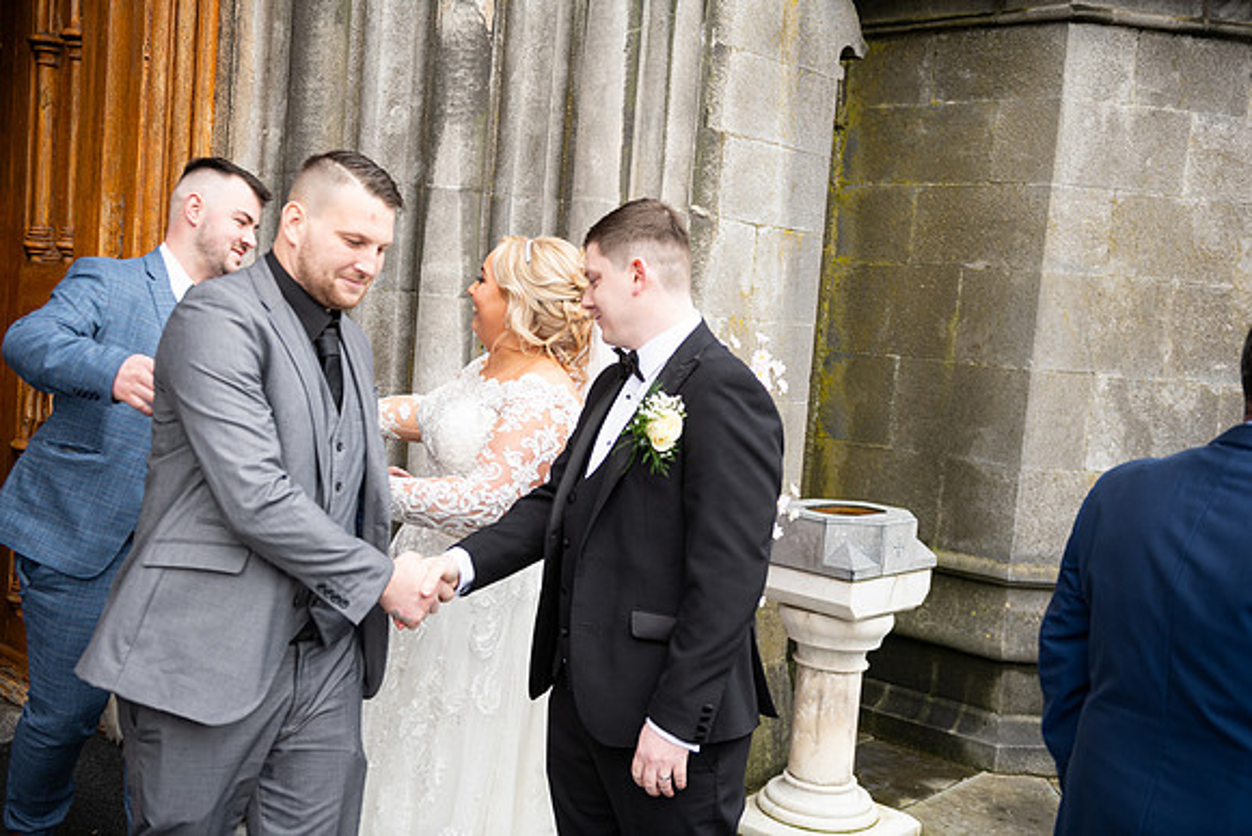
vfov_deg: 35.1
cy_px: 418
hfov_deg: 50.7
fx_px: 1322
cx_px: 626
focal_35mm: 38
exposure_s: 1/160
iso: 125
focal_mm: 38
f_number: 3.5
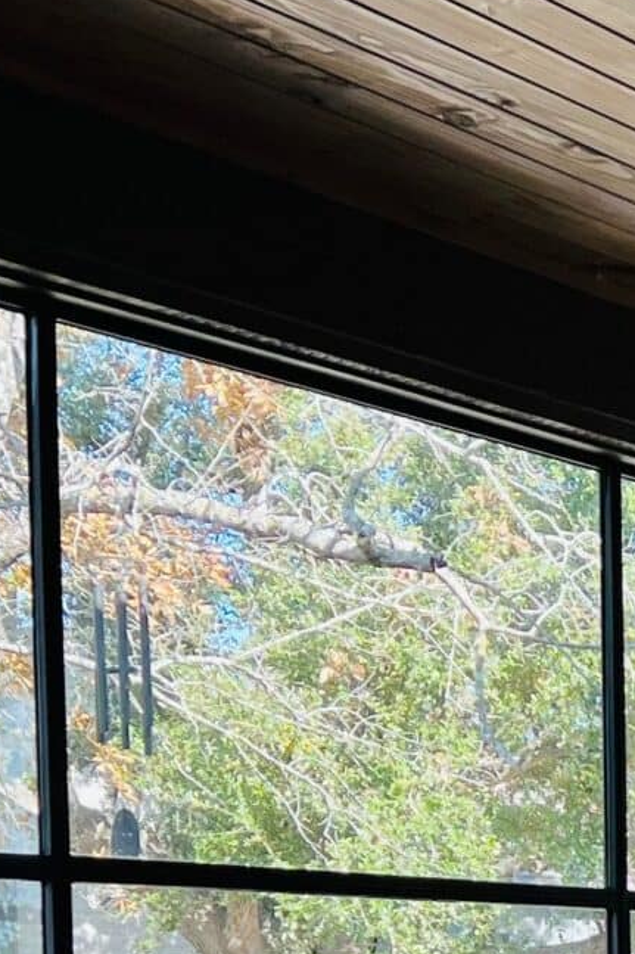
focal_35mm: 107
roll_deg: +0.1
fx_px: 2832
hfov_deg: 12.1
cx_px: 1018
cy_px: 1160
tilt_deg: -4.0
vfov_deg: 18.1
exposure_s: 1/326
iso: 50
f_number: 1.5
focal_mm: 5.7
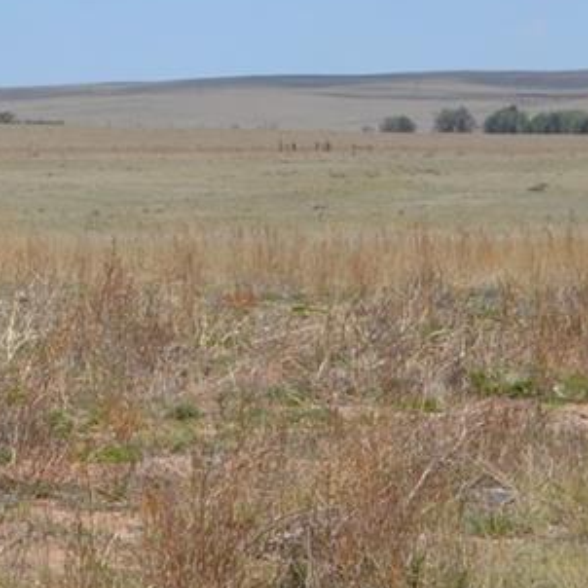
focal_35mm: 220
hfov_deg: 7.7
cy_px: -4
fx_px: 4228
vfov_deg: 7.9
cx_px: -482
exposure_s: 1/320
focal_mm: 32
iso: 100
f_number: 9
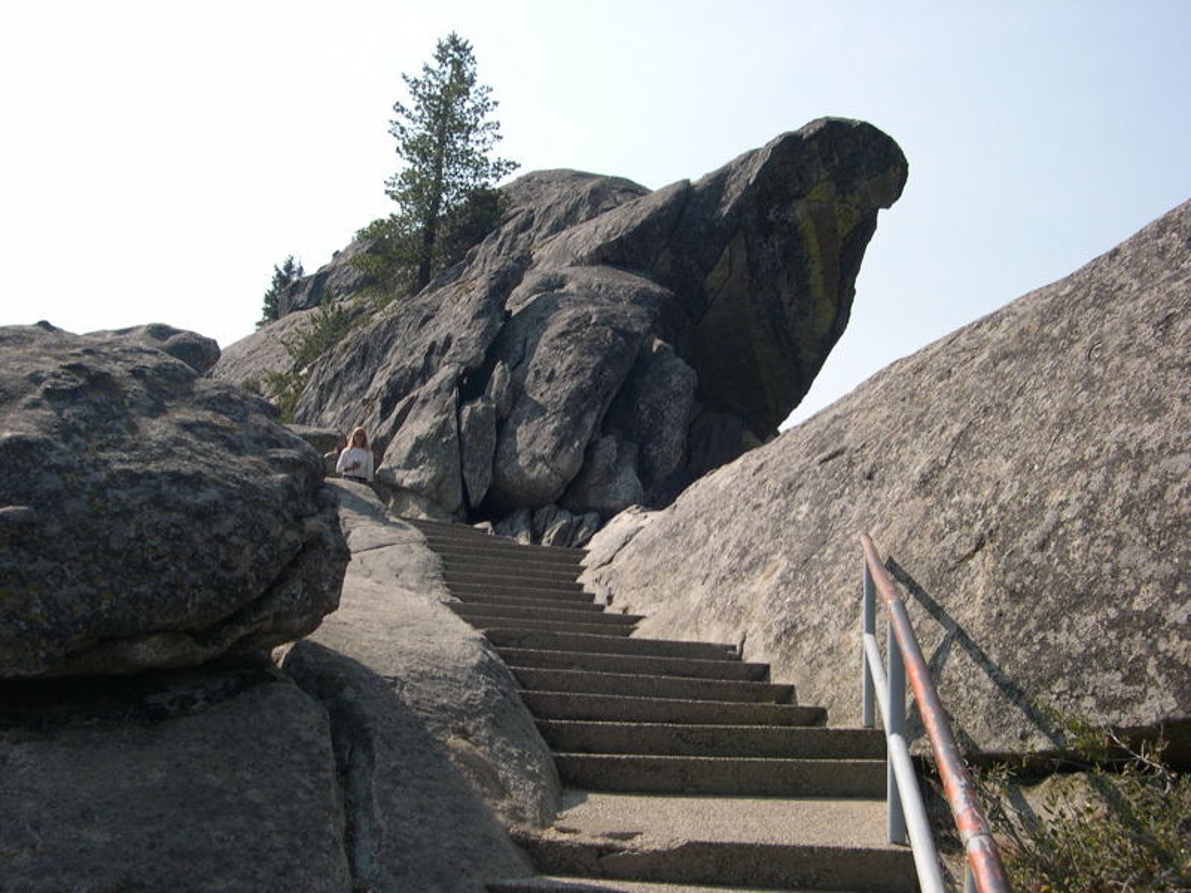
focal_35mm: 38
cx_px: 596
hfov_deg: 49.0
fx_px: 1307
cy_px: 446
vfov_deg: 37.7
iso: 100
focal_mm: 8
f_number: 7.6
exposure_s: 1/208
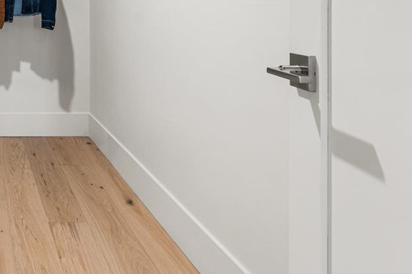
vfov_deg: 33.2
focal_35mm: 37
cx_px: -18
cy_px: 10
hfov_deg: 42.9
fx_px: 425
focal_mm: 16.5
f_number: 8
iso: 640
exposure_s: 1/2.5
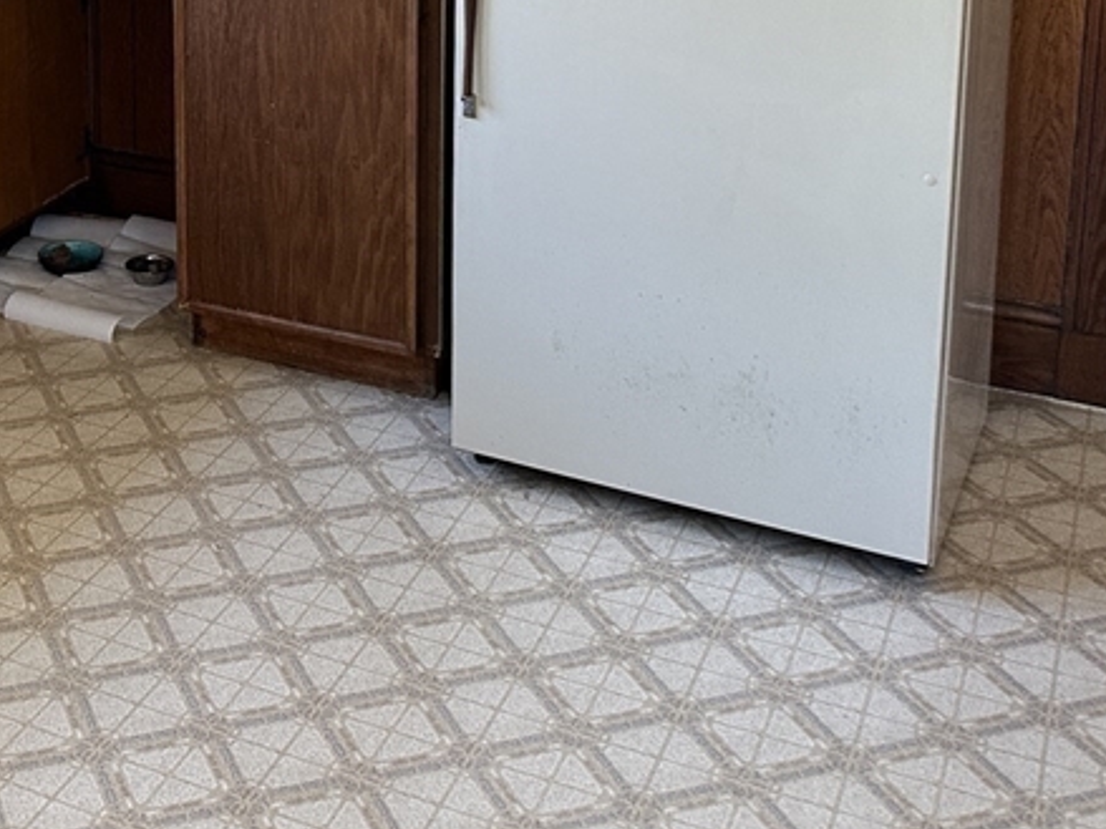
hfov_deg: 33.1
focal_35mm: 56
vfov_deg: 24.2
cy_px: -106
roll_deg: +0.9
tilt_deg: -10.8
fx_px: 1789
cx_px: 176
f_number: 1.78
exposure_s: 1/121
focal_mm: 6.86
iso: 250
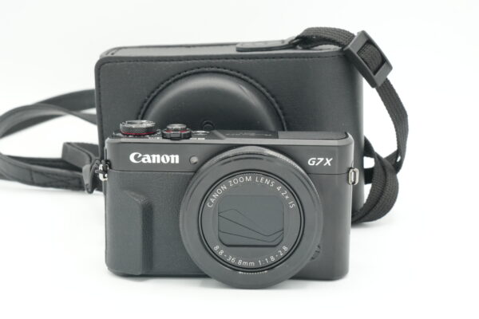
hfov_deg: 29.9
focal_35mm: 68
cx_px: 240
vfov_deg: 20.2
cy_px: 160
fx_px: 898
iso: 1000
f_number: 13
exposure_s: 1/100
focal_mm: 45
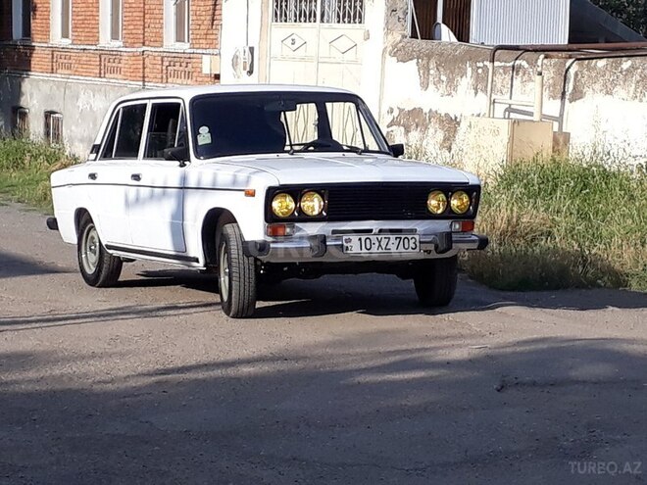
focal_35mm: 27
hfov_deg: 65.3
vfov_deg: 51.4
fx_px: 505
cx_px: 324
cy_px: 242
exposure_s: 1/1299
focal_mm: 3.6
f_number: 1.9
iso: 40
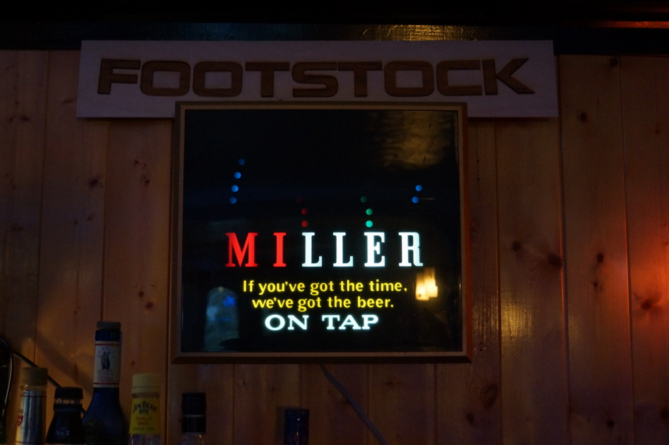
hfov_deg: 57.2
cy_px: 222
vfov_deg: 39.9
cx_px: 334
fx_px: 613
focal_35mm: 33
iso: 1600
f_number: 3.5
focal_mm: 22
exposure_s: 1/30
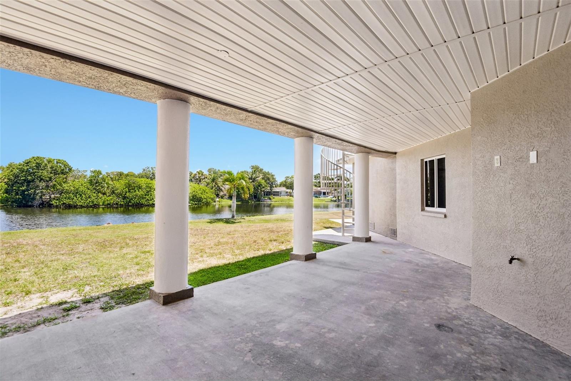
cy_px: 190
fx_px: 254
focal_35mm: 16
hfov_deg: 96.7
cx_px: 286
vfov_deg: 73.7
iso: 400
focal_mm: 16
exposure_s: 1/800
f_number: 8
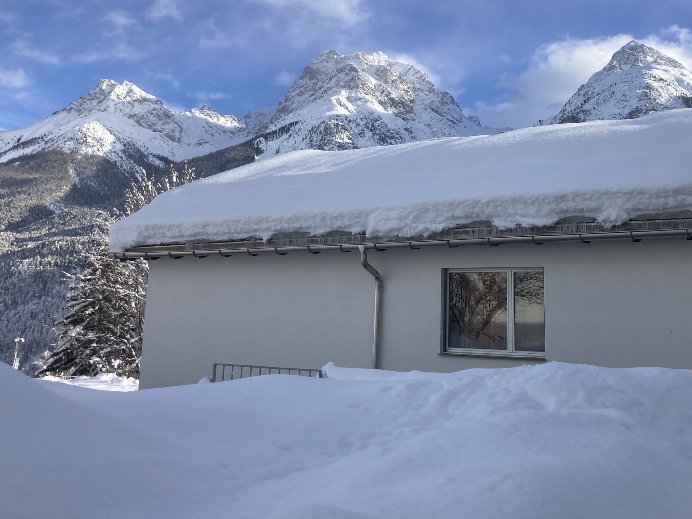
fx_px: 740
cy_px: 177
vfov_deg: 38.3
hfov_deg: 49.7
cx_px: 425
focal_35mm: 37
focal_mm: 3.99
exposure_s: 1/2024
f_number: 1.8
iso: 20
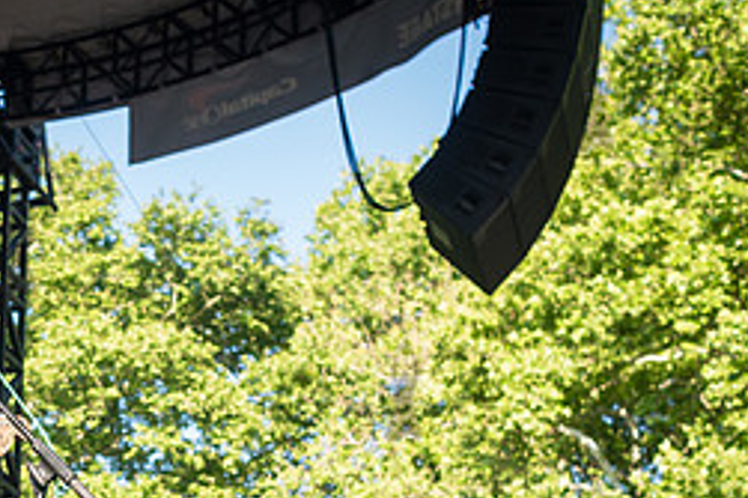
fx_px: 1682
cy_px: 532
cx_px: 18
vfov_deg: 16.4
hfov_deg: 24.1
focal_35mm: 81
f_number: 4
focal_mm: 35
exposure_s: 1/640
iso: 320
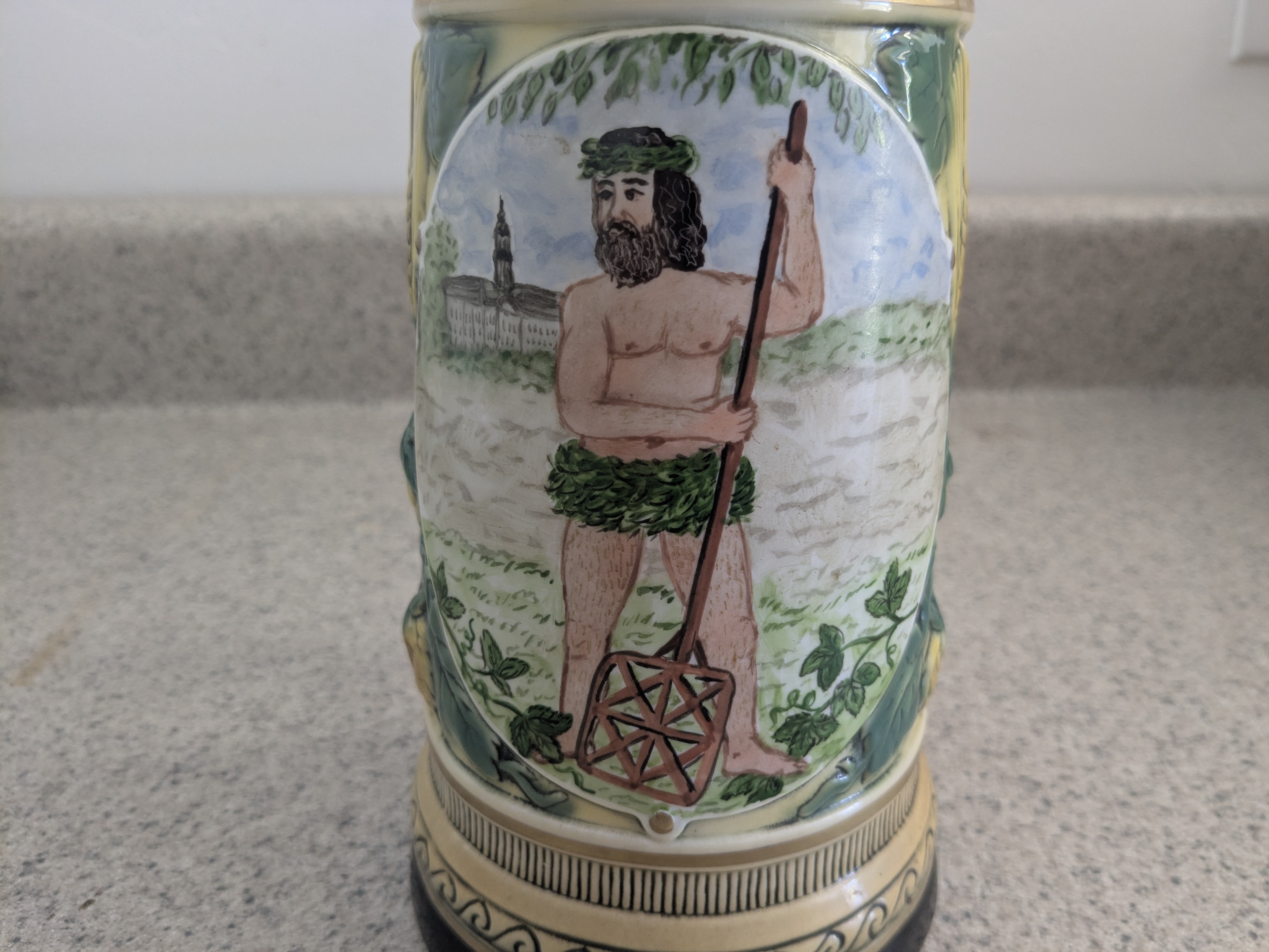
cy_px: 476
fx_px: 990
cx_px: 634
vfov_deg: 51.4
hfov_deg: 65.3
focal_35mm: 27
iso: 82
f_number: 1.73
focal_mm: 4.38
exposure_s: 1/24
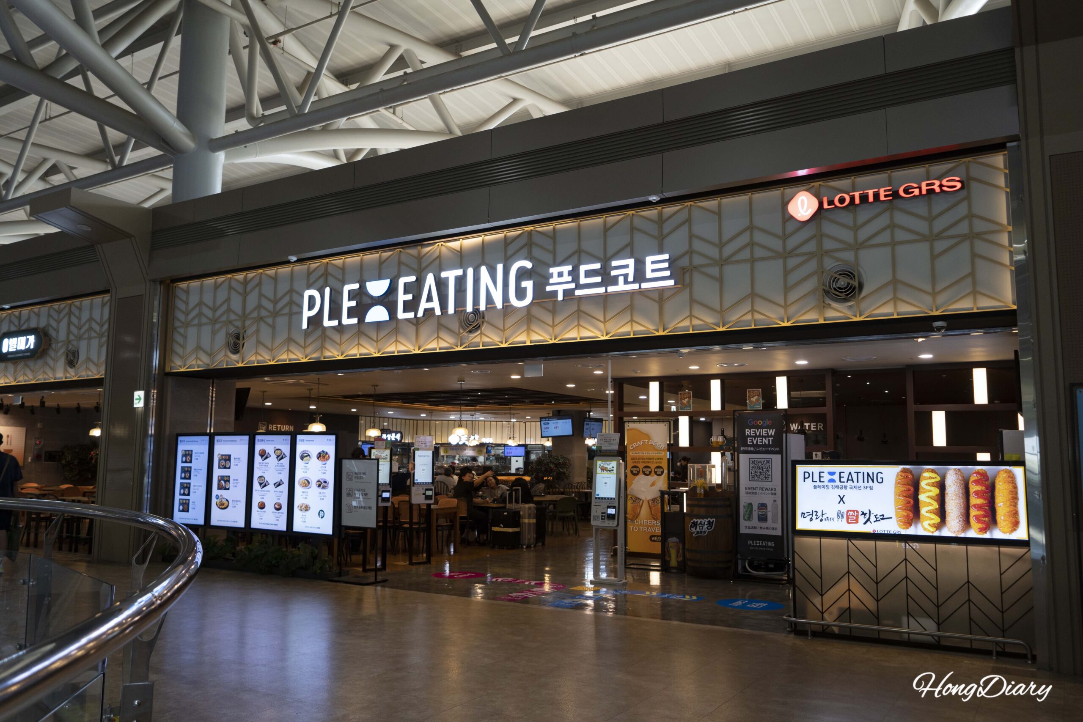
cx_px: 542
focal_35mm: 28
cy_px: 361
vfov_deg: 46.4
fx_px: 842
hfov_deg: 65.5
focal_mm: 28
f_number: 4
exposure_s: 1/160
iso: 1000
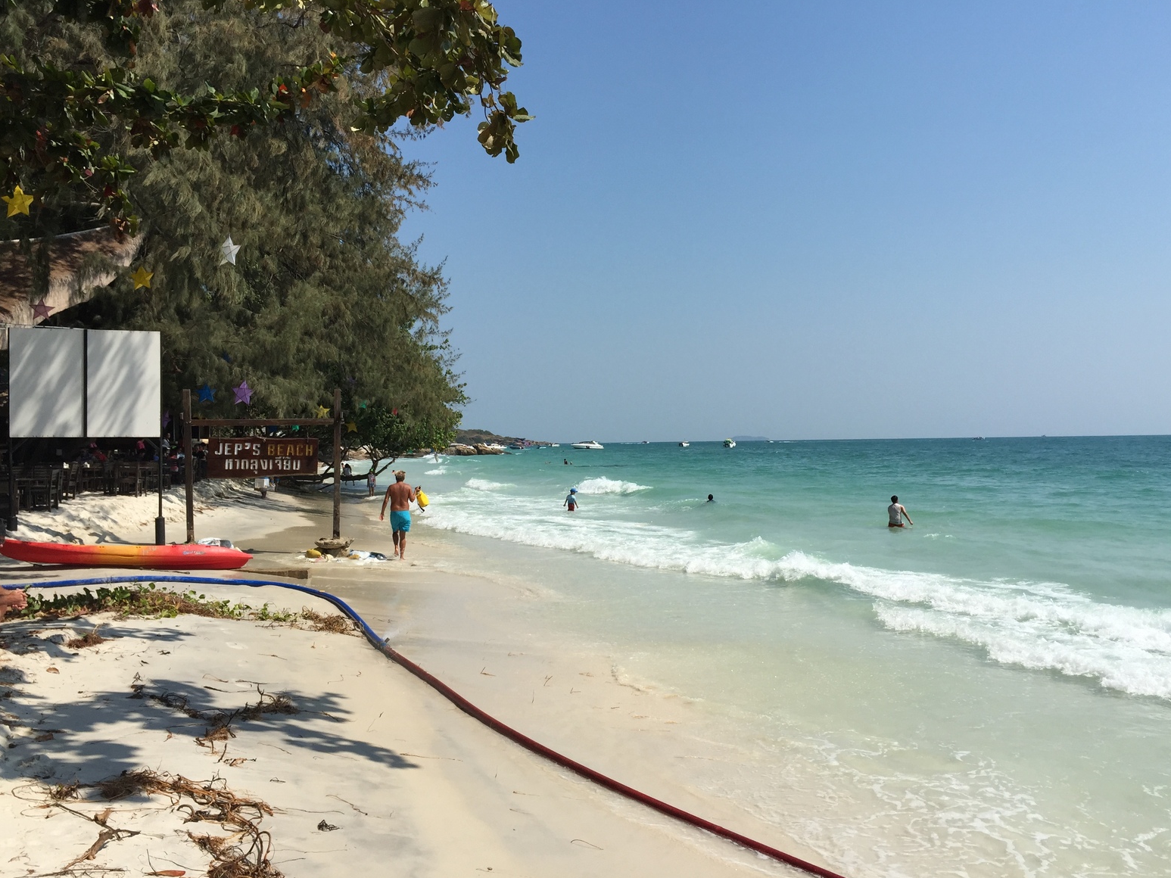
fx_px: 1015
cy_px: 438
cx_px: 604
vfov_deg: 46.8
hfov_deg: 60.0
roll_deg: -0.4
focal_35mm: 30
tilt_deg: +0.0
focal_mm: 4.15
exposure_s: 1/3300
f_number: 2.2
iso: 32
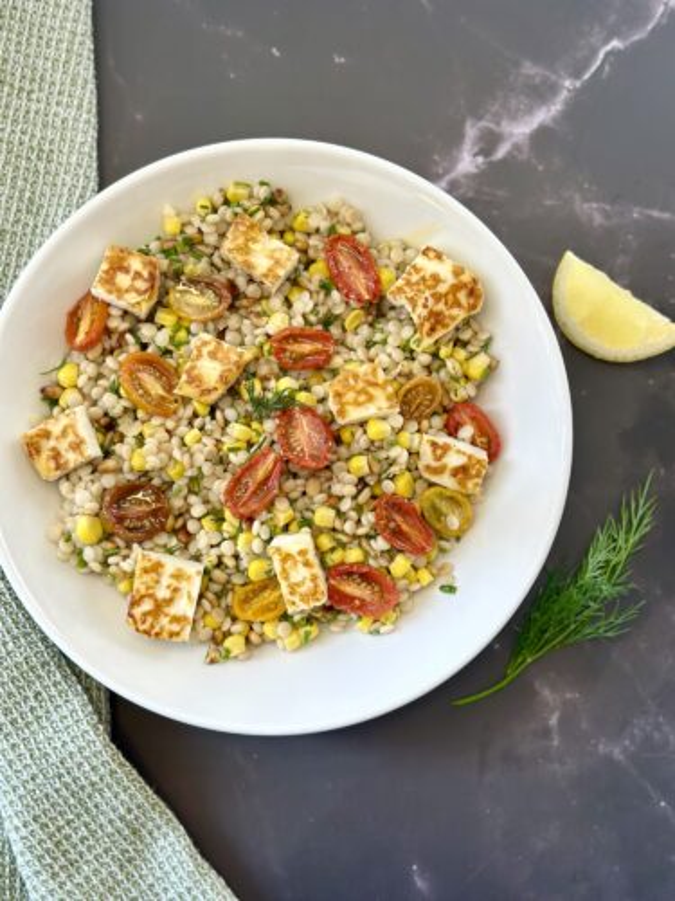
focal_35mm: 48
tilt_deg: -85.8
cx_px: 338
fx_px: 1248
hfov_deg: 30.3
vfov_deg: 39.7
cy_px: 450
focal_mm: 6.86
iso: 64
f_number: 1.78
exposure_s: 1/126
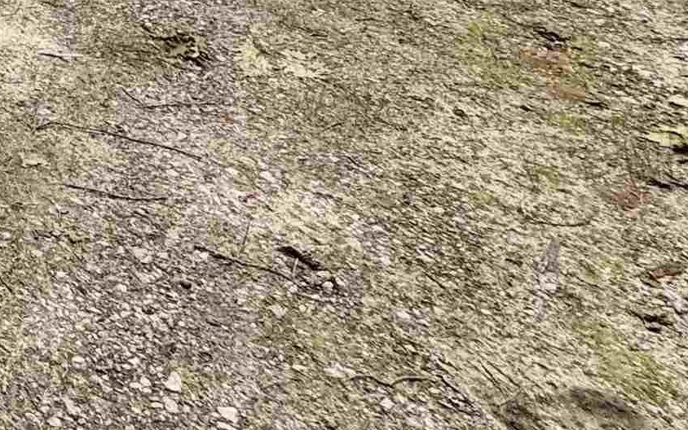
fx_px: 1013
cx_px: -471
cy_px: -369
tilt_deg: +0.4
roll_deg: +1.4
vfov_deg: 18.3
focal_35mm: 54
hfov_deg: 23.9
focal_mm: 2.22
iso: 40
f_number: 2.2
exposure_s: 1/304
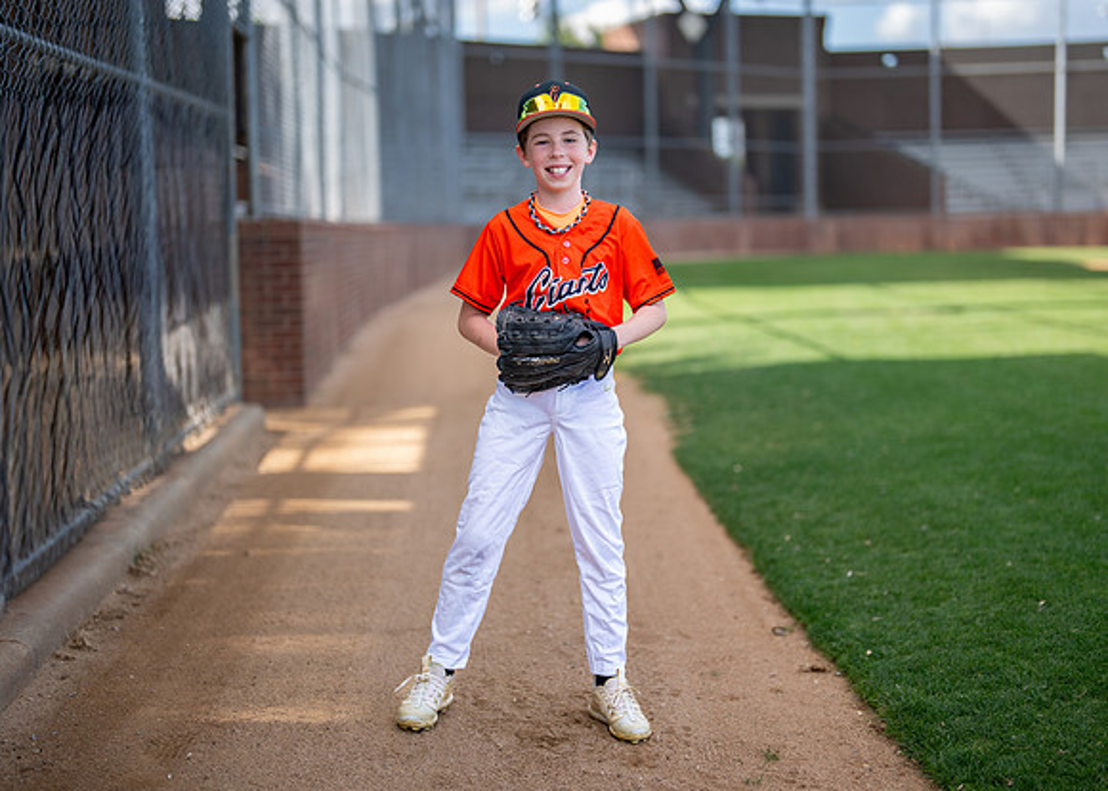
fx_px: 1765
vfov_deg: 25.3
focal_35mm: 56
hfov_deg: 34.9
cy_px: 395
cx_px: 563
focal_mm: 50
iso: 125
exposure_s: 1/2500
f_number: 1.2
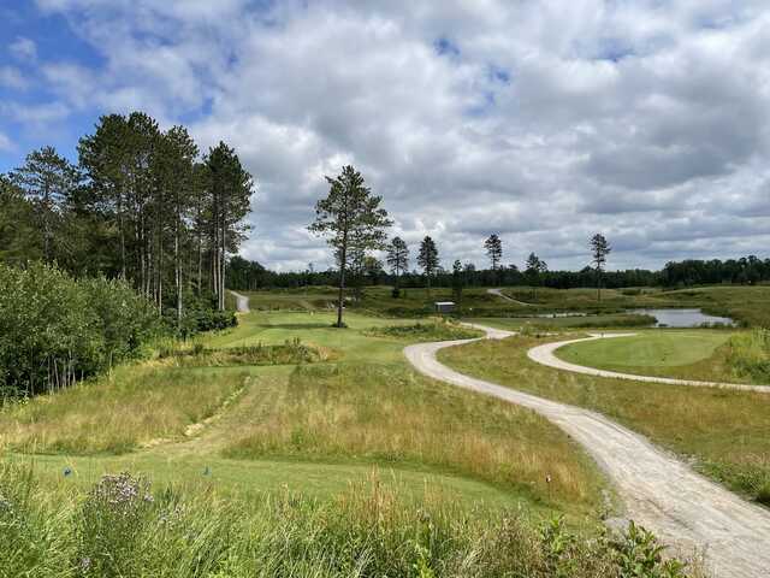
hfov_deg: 67.3
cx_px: 385
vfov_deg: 53.1
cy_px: 289
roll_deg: +2.0
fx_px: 578
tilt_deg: -0.8
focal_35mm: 26
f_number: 1.6
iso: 32
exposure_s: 1/6494
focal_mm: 4.2
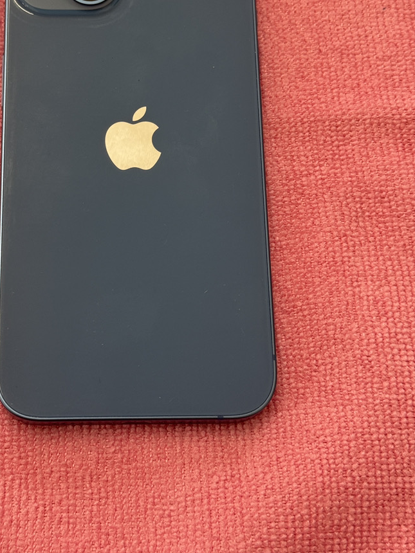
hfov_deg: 21.8
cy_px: 185
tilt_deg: -69.8
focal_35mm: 67
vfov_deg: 28.8
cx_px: 138
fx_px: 1071
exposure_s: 1/60
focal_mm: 6.76
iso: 64
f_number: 1.78
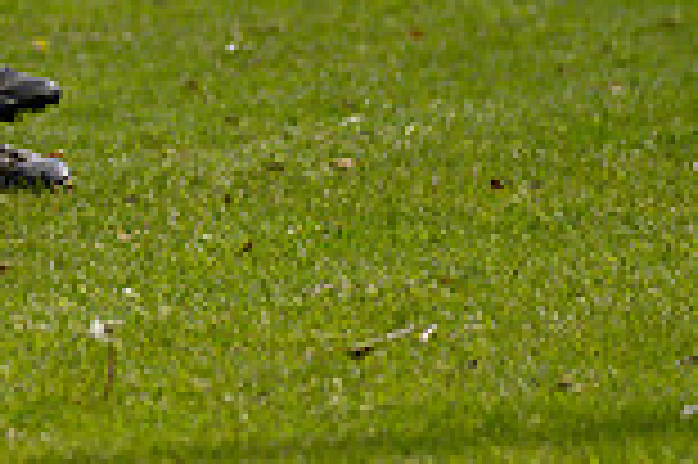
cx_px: -567
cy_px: -355
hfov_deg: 2.1
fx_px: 18787
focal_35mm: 970
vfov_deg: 1.4
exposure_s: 1/6400
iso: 400
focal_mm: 180
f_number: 2.8
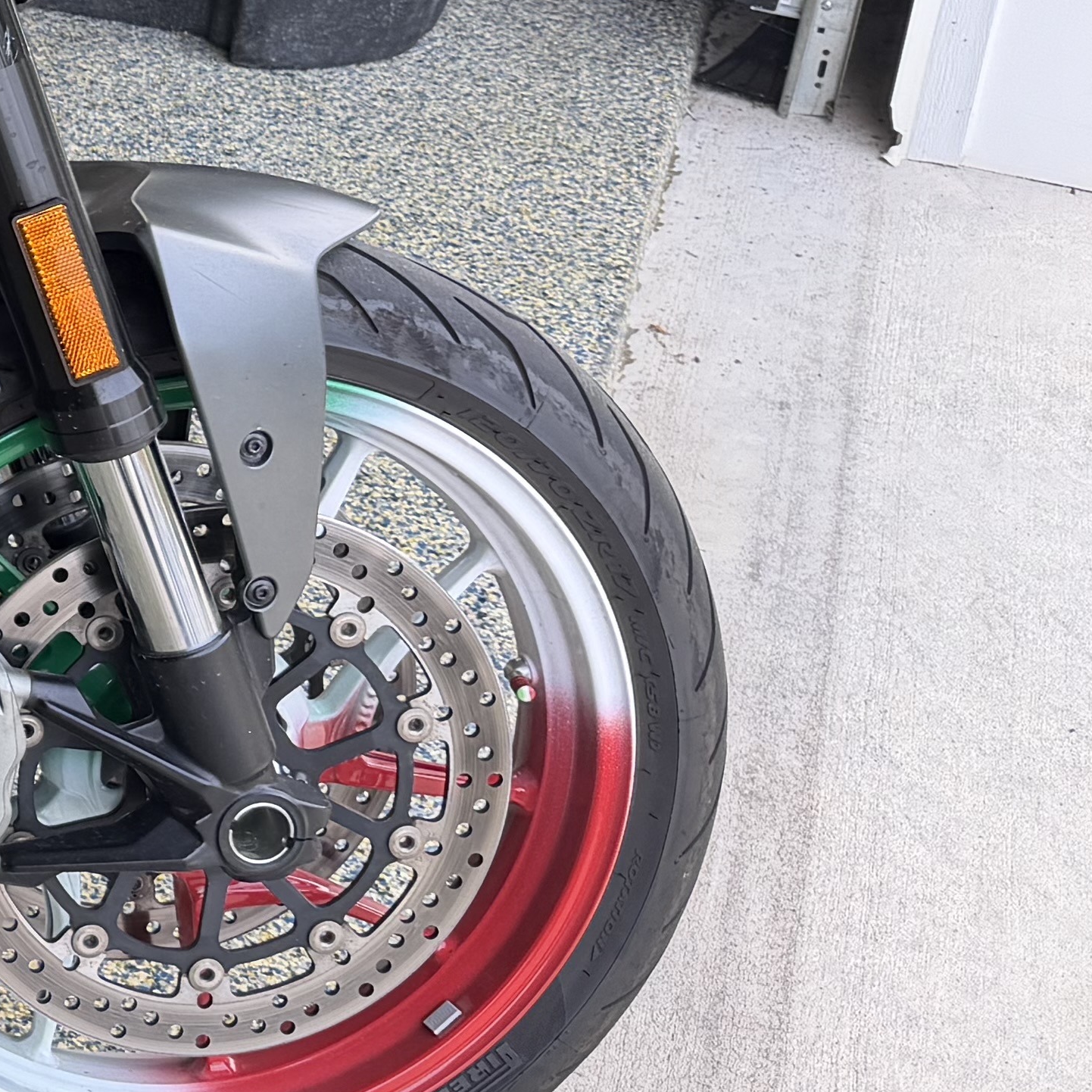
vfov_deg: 20.4
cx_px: -992
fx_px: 2998
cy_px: 185
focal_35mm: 84
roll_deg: +0.8
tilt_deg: -24.7
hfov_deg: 16.5
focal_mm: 6.76
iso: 64
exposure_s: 1/195
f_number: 1.78
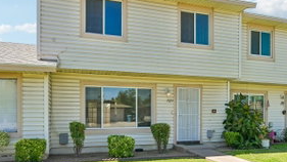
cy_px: 116
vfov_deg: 34.1
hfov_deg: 57.5
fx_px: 259
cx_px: 173
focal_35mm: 34
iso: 640
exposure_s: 1/1250
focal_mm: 19
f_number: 8
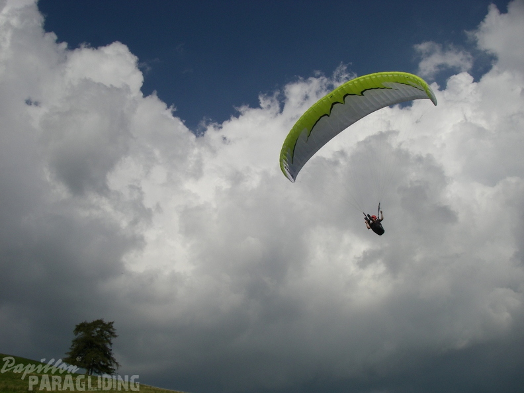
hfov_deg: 49.0
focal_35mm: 38
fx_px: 575
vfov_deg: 37.7
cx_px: 262
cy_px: 196
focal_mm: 6.3
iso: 64
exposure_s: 1/800
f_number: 6.6
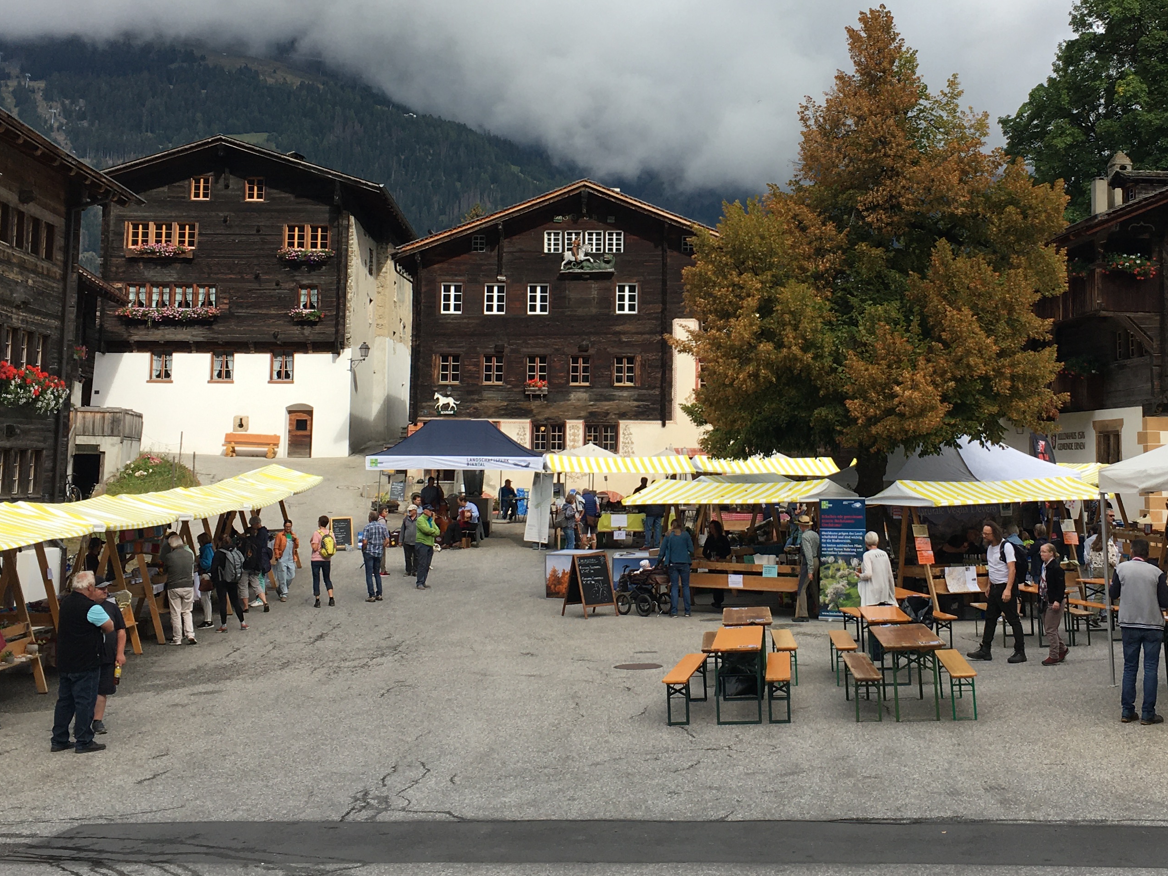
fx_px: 1552
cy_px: 310
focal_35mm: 46
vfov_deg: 31.3
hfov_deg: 41.1
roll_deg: -1.3
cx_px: 680
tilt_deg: +6.8
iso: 25
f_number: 2.2
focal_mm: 4.15
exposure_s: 1/836
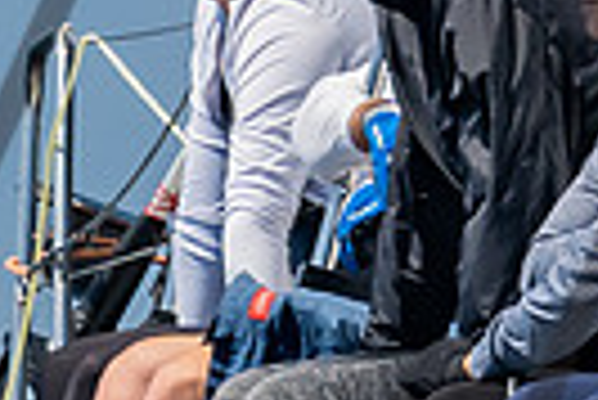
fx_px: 41157
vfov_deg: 0.6
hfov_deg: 0.8
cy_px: -214
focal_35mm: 2475
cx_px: 448
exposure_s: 1/500
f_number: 6.3
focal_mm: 190
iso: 160
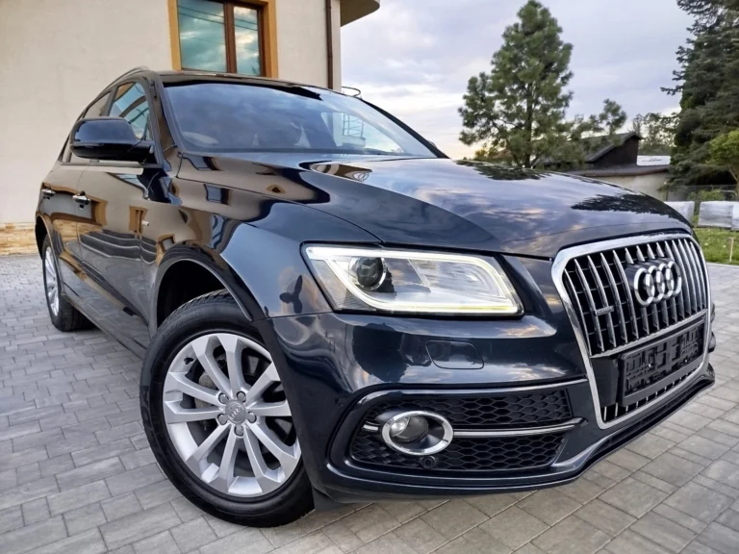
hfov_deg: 71.6
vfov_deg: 56.8
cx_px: 370
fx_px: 512
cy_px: 277
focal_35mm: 24
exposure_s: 1/50
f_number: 1.7
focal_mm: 5.31
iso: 50
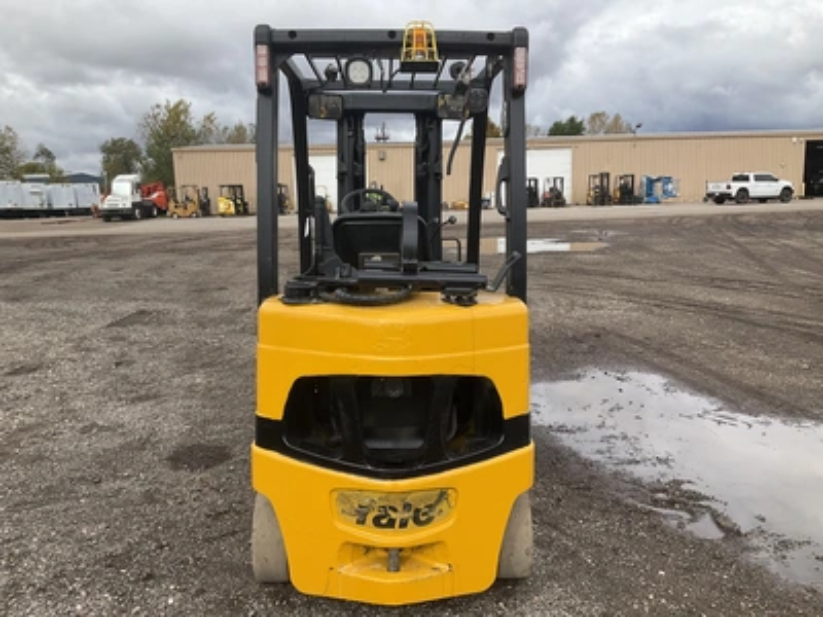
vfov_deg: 48.2
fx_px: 689
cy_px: 308
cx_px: 412
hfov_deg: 61.7
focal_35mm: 29
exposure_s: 1/883
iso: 25
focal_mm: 3
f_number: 1.8
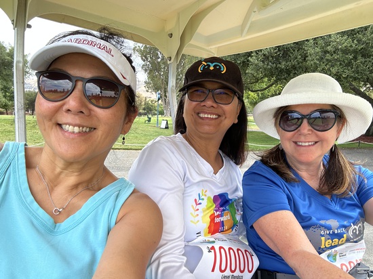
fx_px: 248
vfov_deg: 58.8
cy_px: 140
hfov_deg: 73.9
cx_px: 186
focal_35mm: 23
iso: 25
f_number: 1.9
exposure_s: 1/173
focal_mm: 2.69
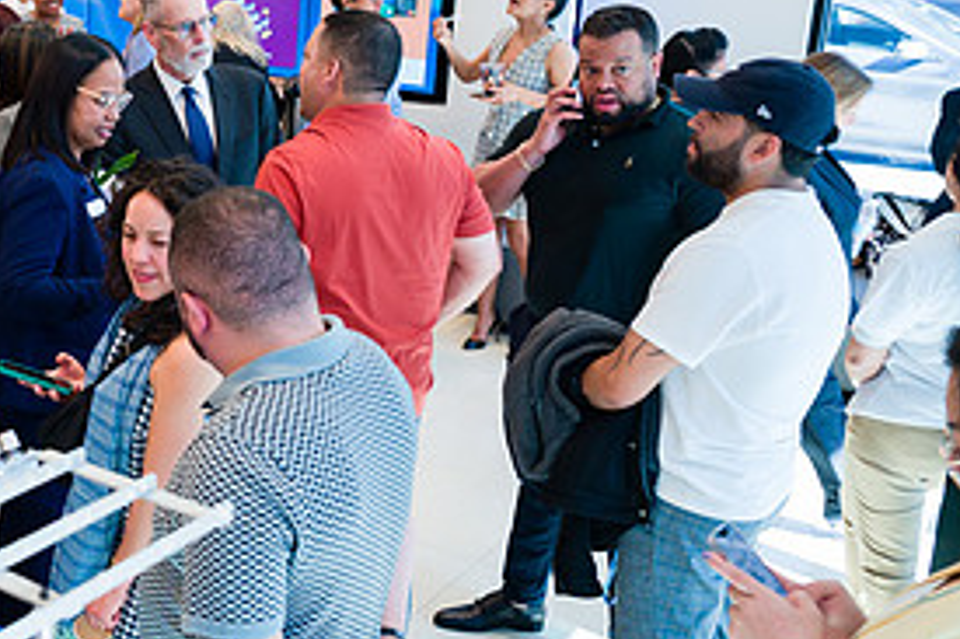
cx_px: -31
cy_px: 241
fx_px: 1386
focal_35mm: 52
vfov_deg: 25.9
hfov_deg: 34.3
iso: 500
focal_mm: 24
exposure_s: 1/200
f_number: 3.2
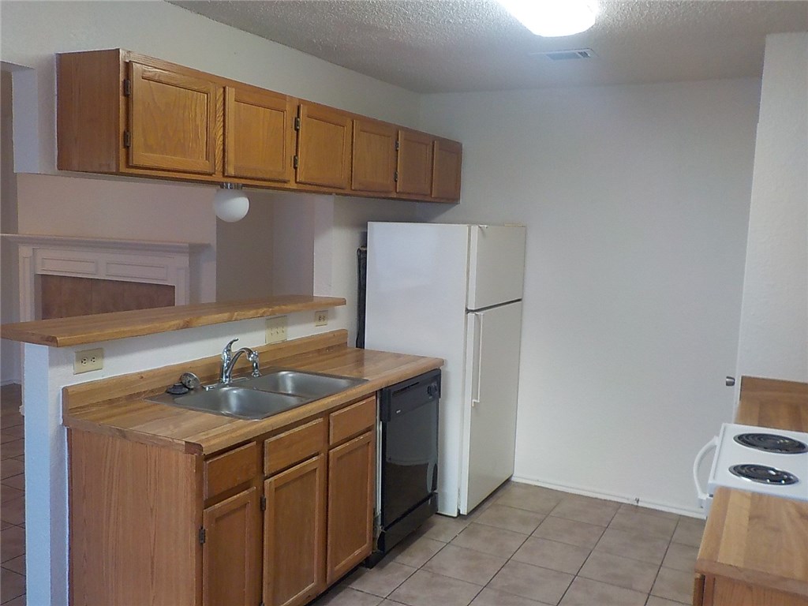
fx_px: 700
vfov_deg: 46.8
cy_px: 303
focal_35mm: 30
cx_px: 404
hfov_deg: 60.0
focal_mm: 4.1
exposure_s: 1/30
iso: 250
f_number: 3.3
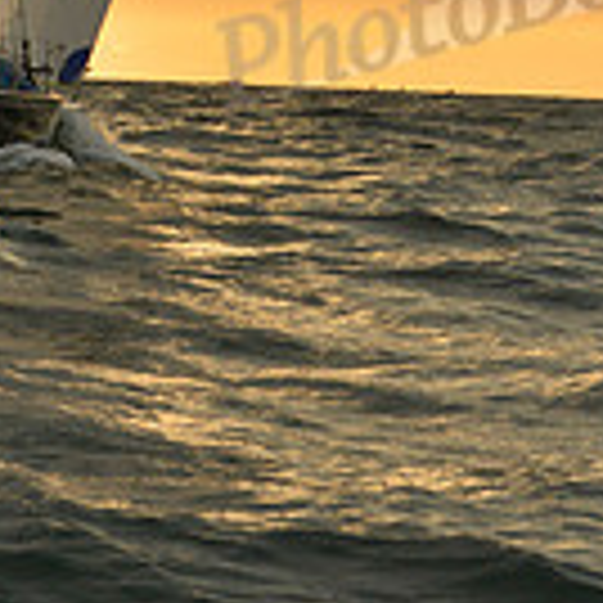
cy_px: -634
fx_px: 5637
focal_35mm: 286
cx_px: -16
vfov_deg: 6.0
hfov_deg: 6.1
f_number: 11
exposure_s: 1/500
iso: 800
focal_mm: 78
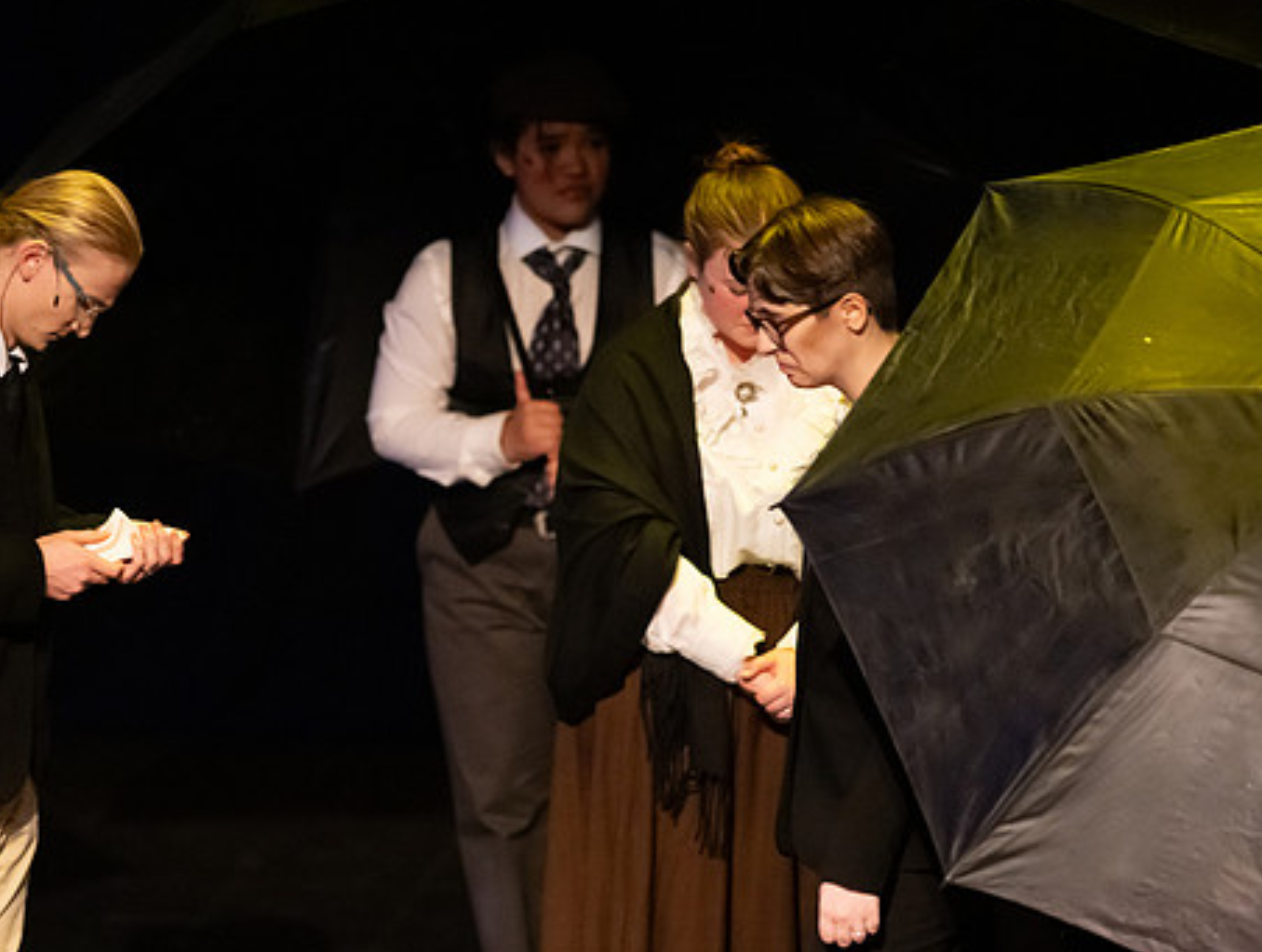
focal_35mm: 426
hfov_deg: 4.6
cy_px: 593
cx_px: 508
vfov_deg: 3.5
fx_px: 15564
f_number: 2.8
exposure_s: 1/200
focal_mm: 300
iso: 16000
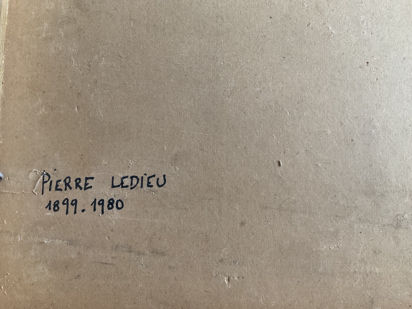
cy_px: 154
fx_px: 345
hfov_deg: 61.7
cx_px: 206
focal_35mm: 29
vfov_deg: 48.2
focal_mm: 3
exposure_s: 1/60
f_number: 1.8
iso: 80
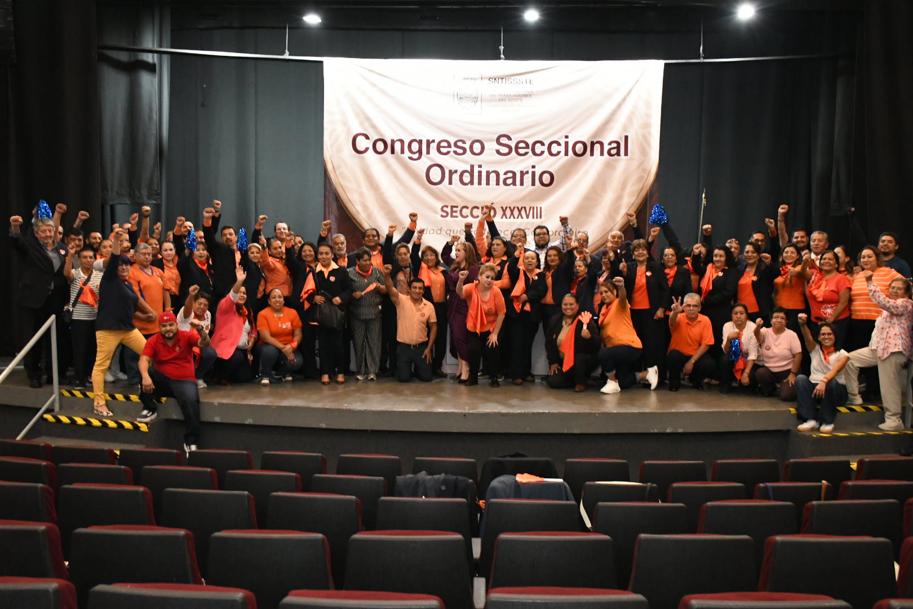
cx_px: 456
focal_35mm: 34
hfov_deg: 55.8
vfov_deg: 38.9
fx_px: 862
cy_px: 304
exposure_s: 1/100
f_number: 5.6
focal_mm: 23
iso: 6400
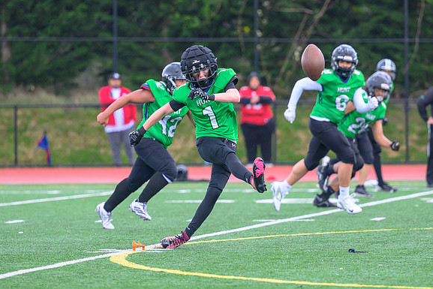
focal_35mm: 315
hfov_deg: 6.5
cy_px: 158
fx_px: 3789
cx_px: 209
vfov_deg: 4.4
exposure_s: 1/1600
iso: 720
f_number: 2.8
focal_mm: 165
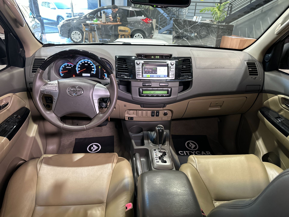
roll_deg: -3.3
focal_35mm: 24
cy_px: 108
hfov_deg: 71.6
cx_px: 144
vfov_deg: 56.8
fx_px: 200
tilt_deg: -27.0
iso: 500
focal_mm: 6.86
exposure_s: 1/60
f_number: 1.78
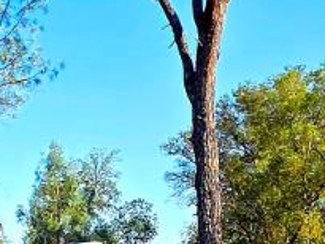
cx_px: 100
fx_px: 892
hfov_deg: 20.5
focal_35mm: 95
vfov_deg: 14.1
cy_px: 416
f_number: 1.9
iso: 40
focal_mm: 2.2
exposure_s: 1/769
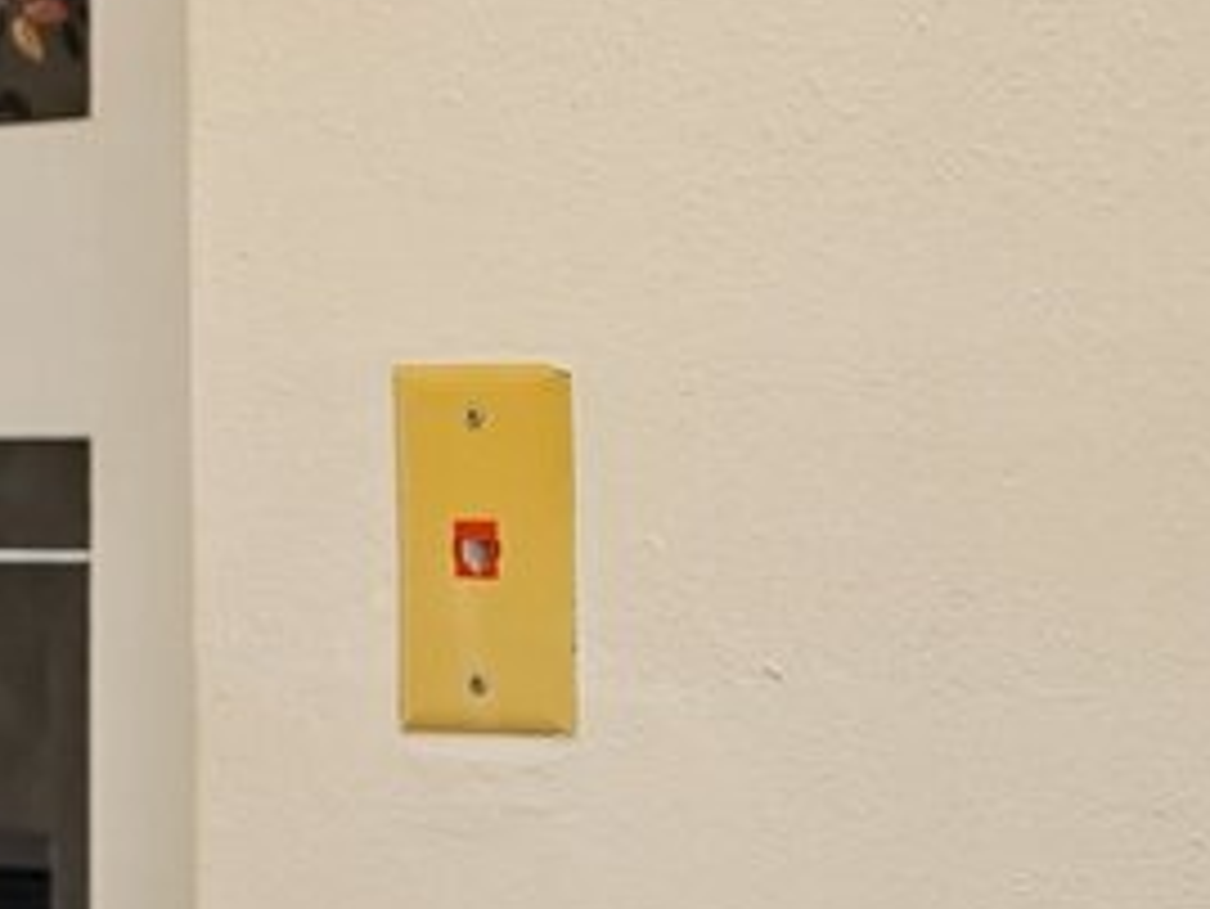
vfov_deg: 8.7
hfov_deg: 9.9
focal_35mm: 171
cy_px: 486
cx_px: -1831
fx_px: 5976
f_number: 8
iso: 200
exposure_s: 1/30
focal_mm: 29.5
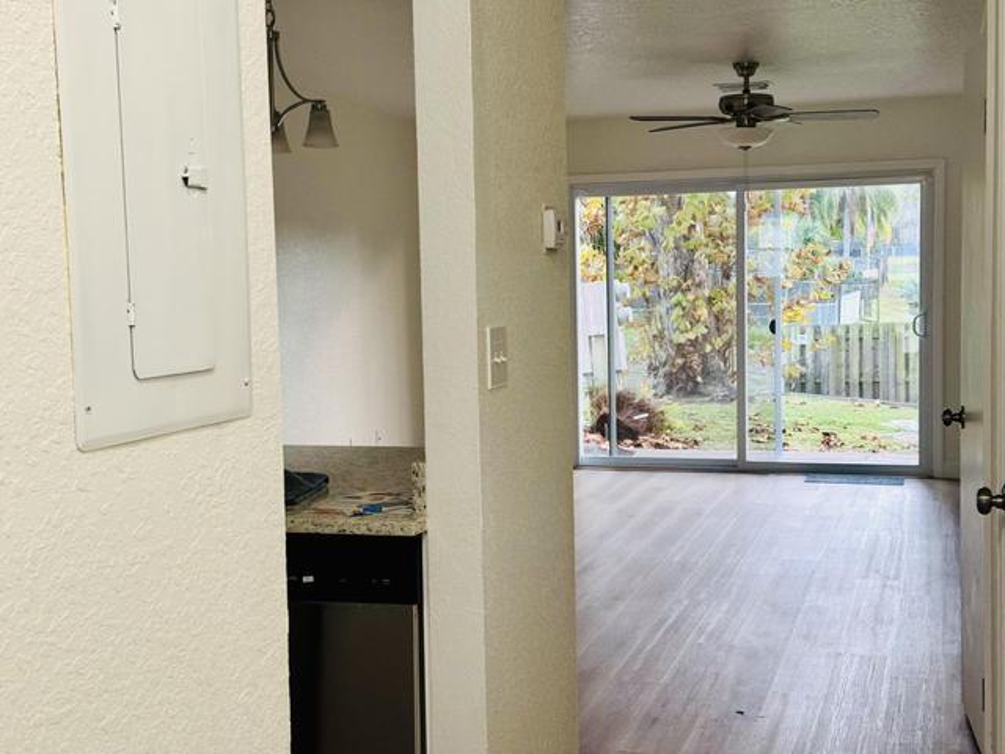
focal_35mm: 48
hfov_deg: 39.7
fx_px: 1394
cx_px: 502
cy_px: 377
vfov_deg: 30.3
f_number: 1.78
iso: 200
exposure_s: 1/60
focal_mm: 6.86
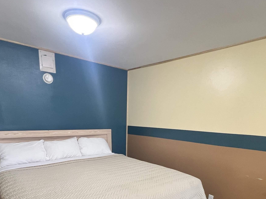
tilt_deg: -11.9
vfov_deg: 54.4
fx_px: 177
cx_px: 144
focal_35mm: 23
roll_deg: -1.3
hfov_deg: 73.8
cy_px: 162
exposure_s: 1/60
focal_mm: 1.57
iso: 250
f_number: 1.8
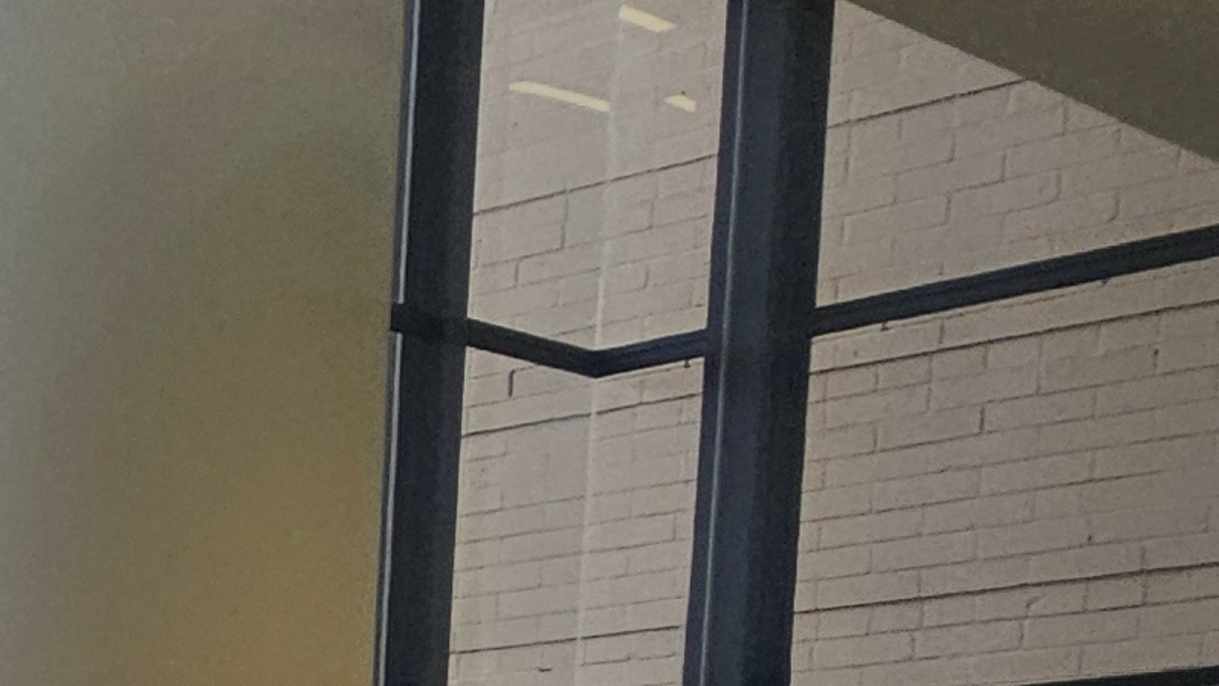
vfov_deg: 14.8
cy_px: 1242
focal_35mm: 71
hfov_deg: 17.2
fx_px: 2295
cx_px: -1421
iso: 50
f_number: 2.2
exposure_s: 1/248
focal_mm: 2.2
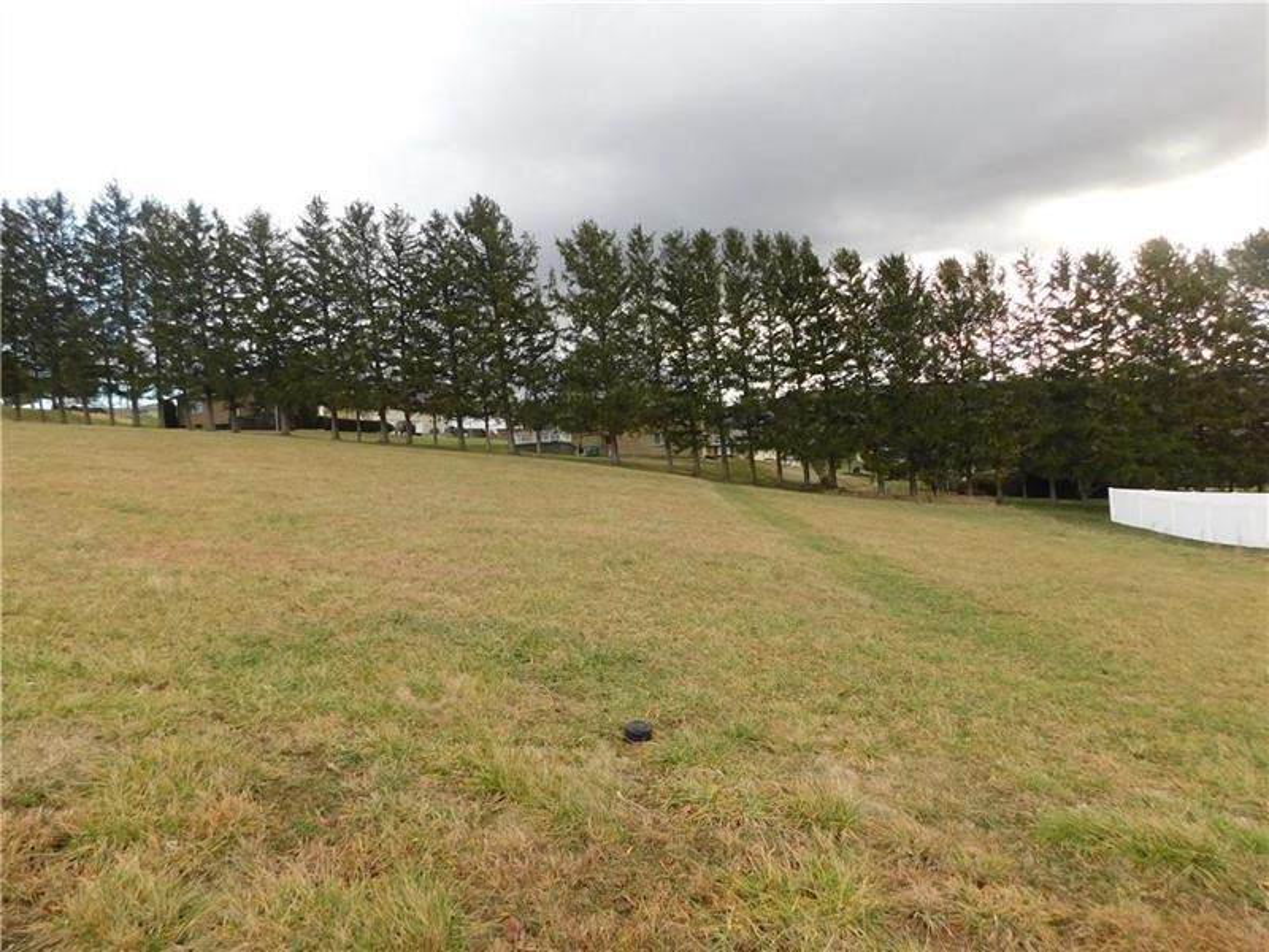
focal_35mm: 23
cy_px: 476
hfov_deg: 73.9
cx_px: 634
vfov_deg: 58.9
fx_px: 843
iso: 125
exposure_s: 1/400
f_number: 3
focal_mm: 4
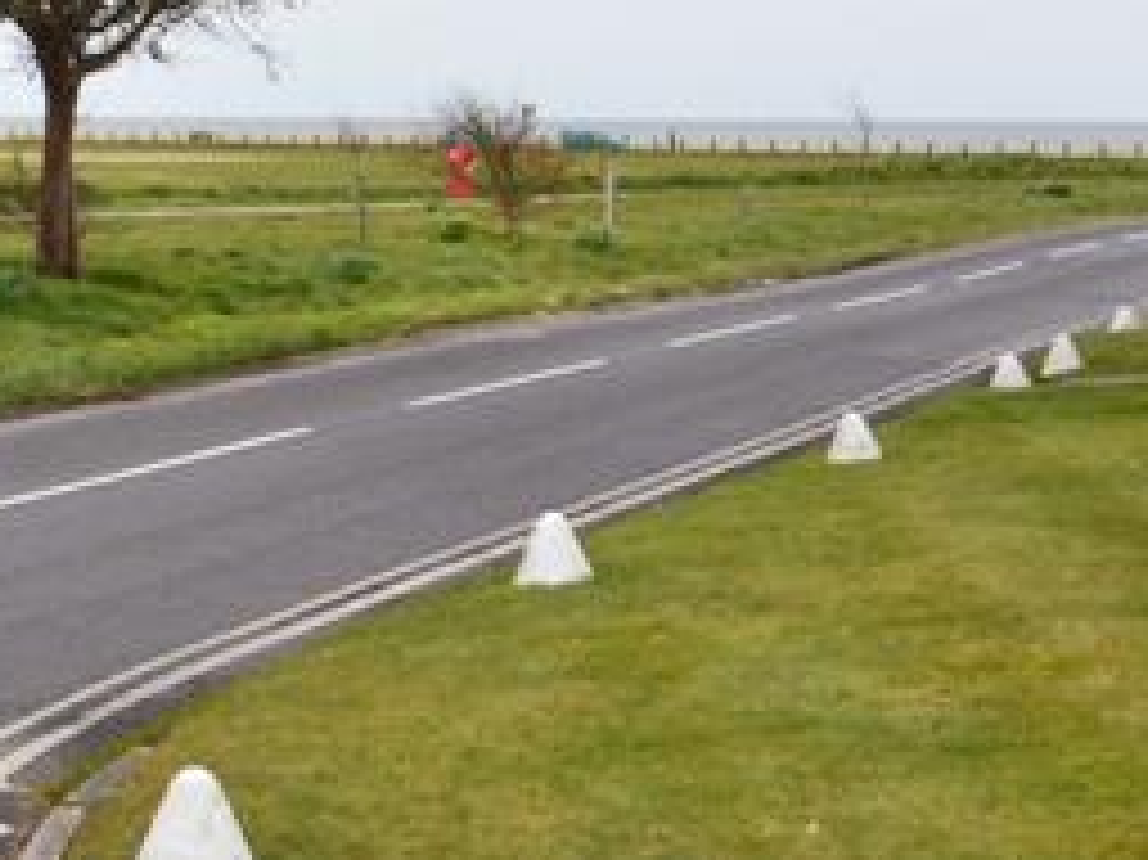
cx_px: -131
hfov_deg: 21.3
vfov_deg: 16.5
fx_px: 2884
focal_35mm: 87
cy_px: -56
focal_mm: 24
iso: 400
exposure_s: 1/160
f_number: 9
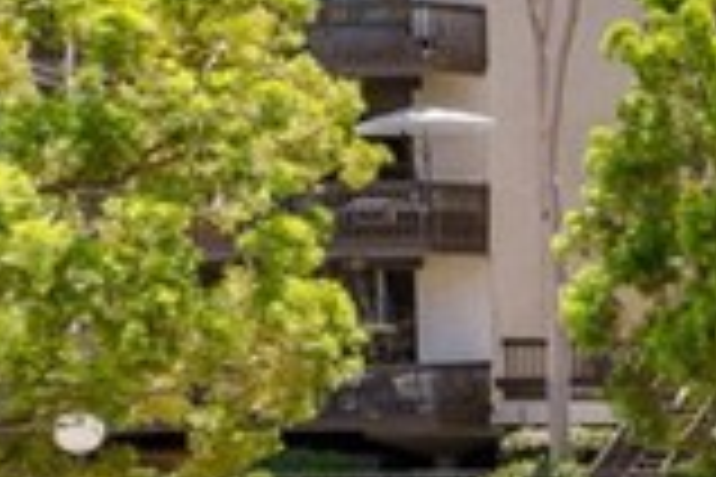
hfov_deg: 11.4
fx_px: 2565
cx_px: 1981
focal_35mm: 129
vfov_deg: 10.5
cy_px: 544
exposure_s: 1/80
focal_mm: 20
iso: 100
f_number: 11
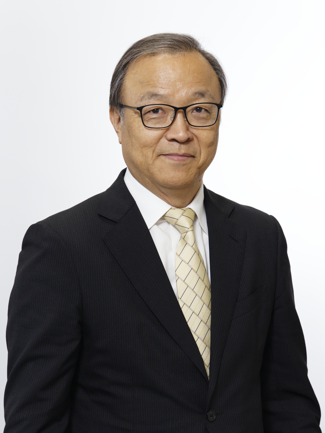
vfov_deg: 14.3
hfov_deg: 10.8
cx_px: 162
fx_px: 1727
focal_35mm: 138
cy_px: 227
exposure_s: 1/125
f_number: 6.3
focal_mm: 85
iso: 500
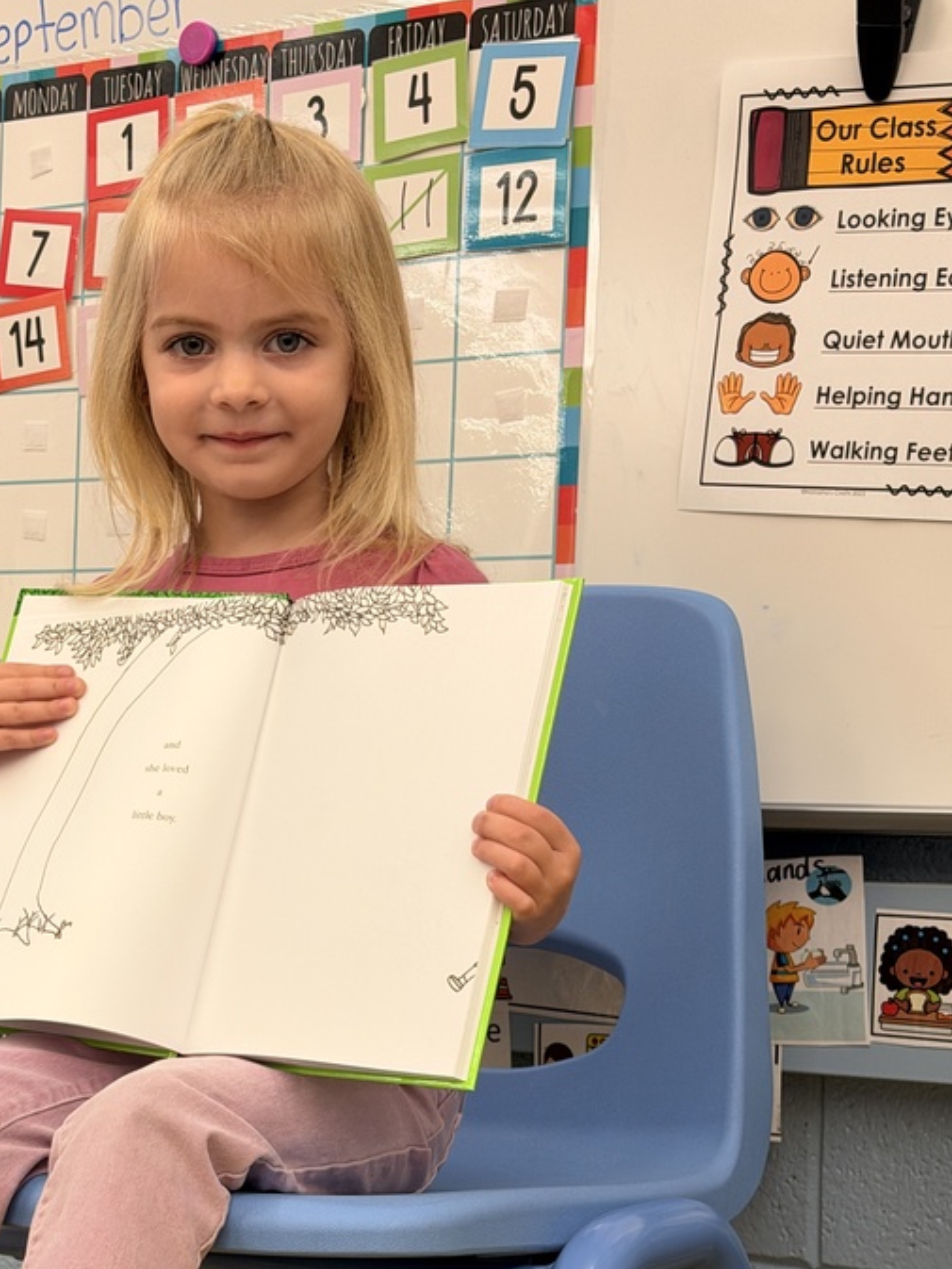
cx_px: 273
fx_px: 2676
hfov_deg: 20.1
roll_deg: -0.8
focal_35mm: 73
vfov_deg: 26.4
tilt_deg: -1.9
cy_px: 907
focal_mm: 6.76
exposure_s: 1/50
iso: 80
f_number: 1.78
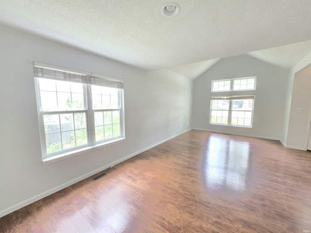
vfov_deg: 89.9
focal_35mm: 13
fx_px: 117
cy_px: 116
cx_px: 156
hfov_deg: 106.2
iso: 400
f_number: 1.9
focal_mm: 2.2
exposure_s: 1/60.2
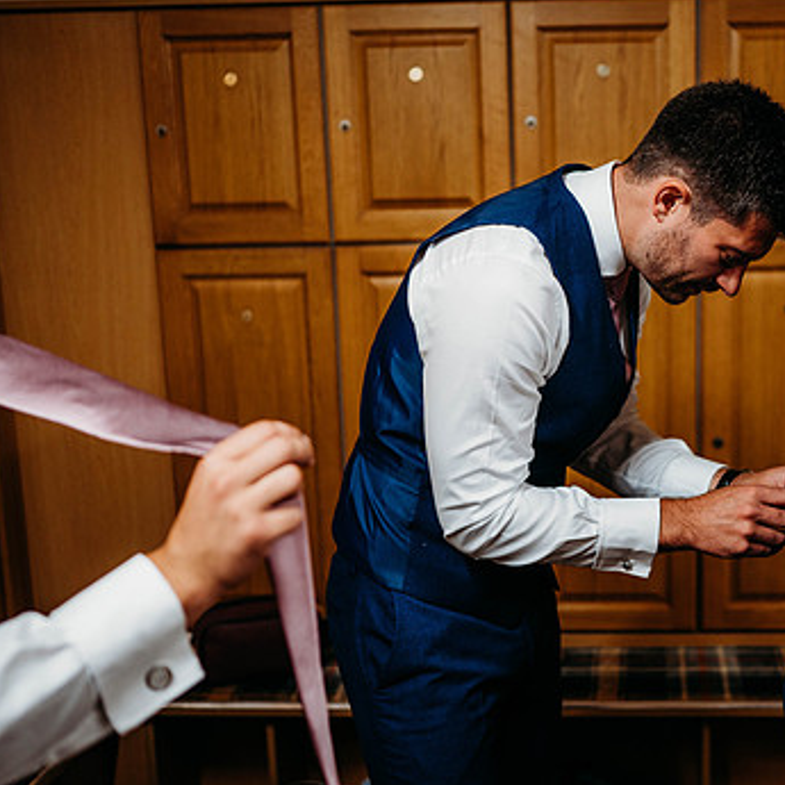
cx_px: 596
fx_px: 1283
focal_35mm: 50
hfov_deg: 33.3
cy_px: 396
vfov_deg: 34.0
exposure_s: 1/200
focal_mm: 35
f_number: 1.8
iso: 560
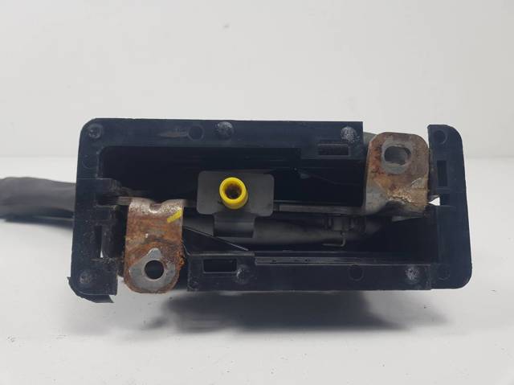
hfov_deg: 67.3
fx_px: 386
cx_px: 257
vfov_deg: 53.0
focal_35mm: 26
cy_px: 192
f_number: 1.7
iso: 40
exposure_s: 1/251
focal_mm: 4.2
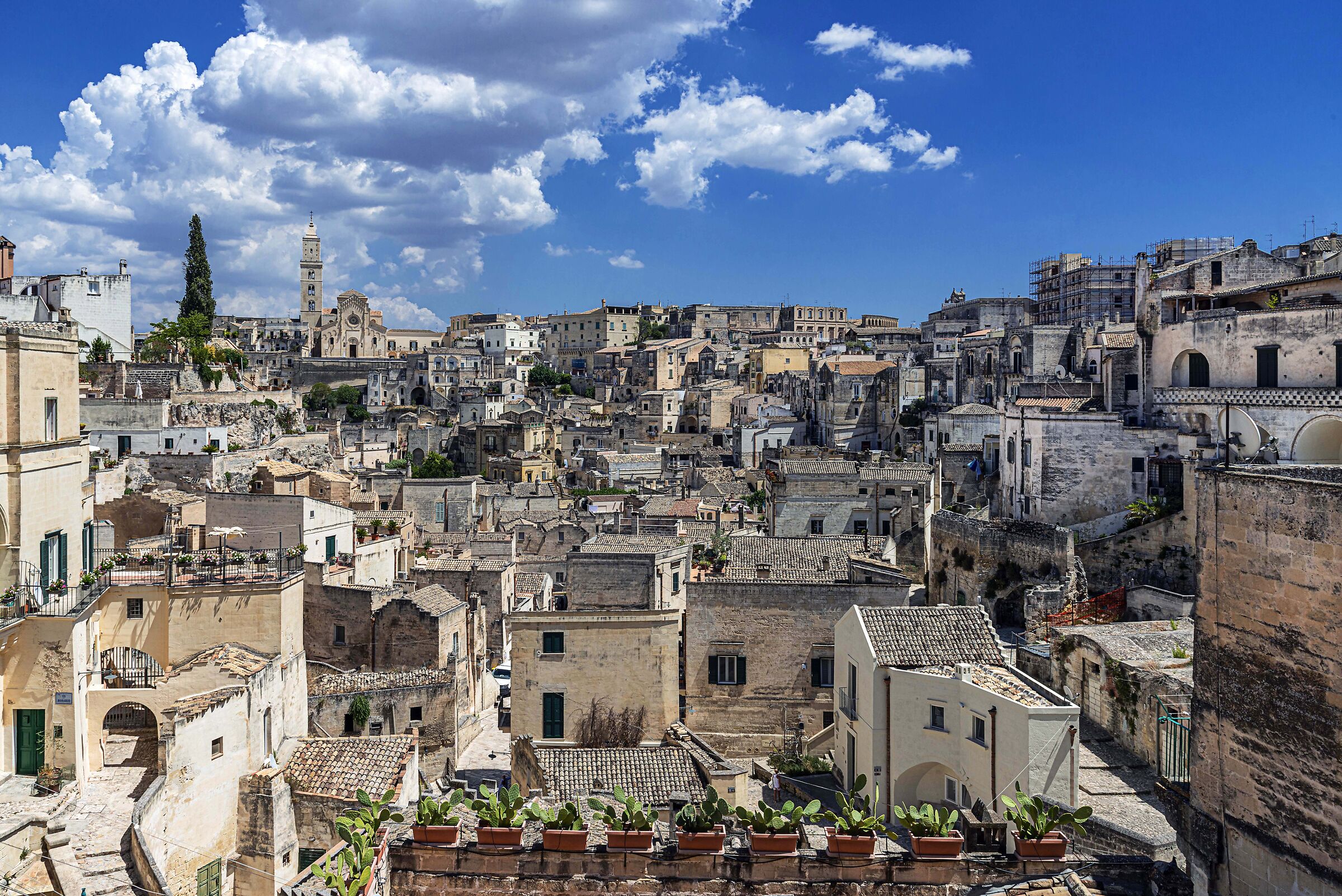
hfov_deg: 65.5
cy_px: 448
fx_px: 1044
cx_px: 671
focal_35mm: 28
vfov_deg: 46.4
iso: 250
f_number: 14
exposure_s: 1/200
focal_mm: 28
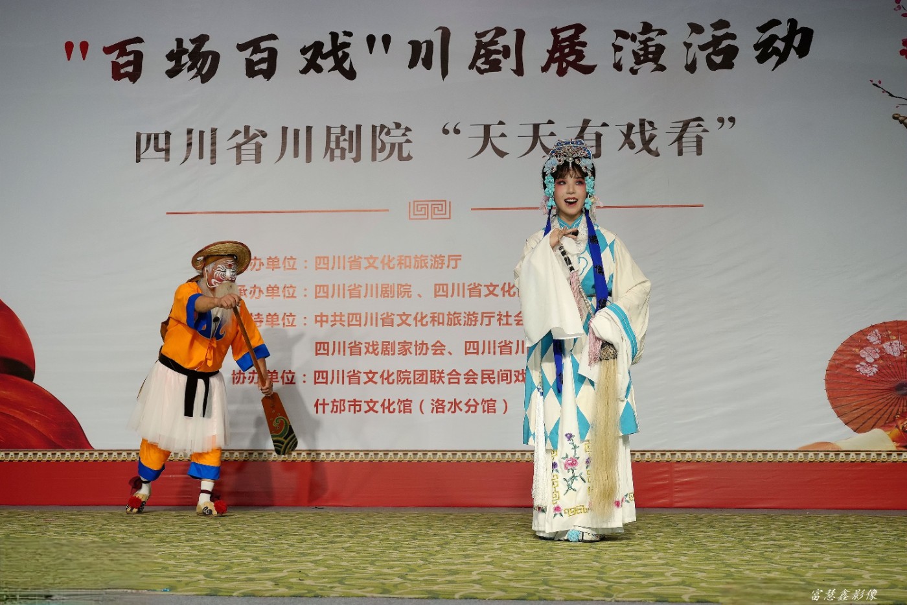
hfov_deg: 49.6
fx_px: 982
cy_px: 302
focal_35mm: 39
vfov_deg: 34.2
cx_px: 454
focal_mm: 39
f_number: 4
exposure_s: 1/160
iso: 320
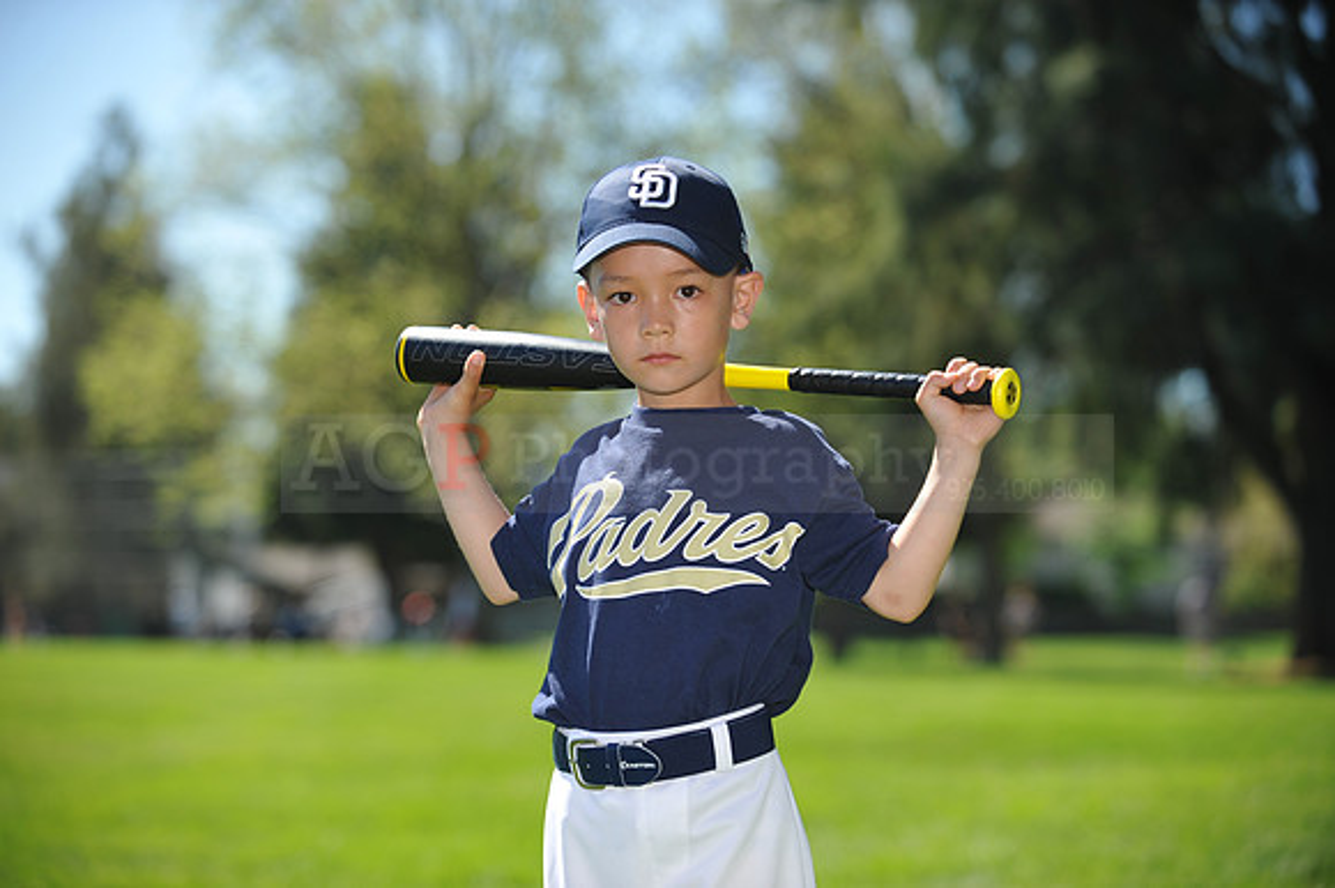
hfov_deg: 18.3
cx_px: 668
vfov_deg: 12.2
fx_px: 4151
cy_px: 444
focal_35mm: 112
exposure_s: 1/1250
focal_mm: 112
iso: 200
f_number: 4
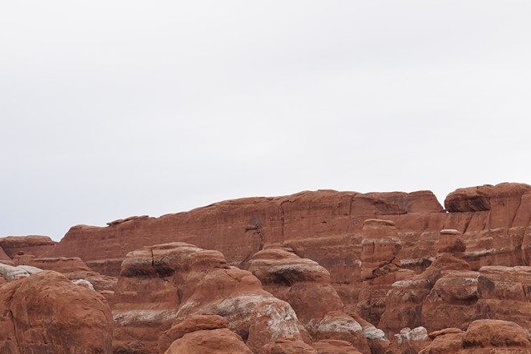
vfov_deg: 13.5
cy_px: 480
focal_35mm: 97
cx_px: 588
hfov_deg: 20.1
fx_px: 1431
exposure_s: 1/100
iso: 100
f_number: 6.3
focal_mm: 31
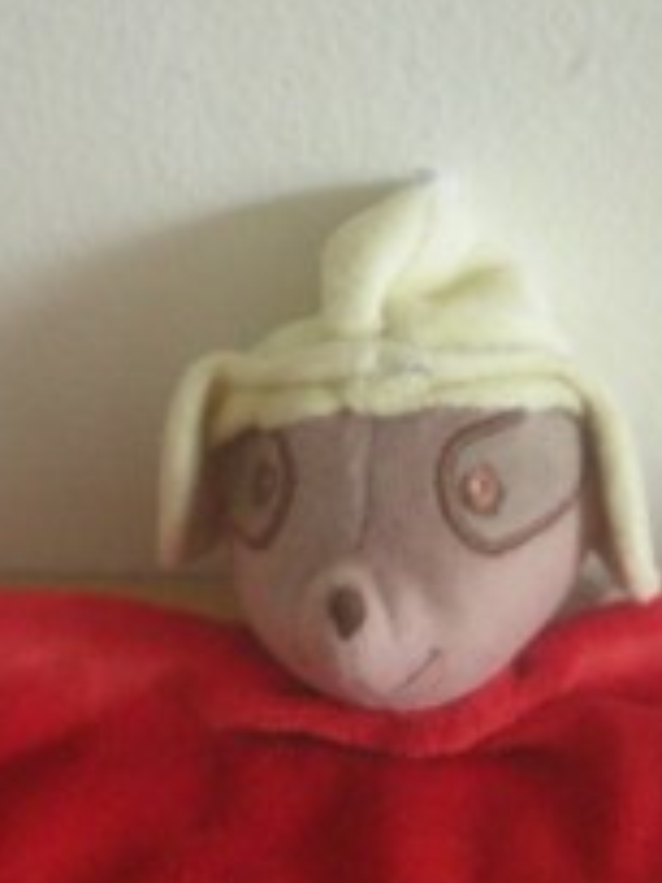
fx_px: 2473
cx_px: 385
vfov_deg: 20.2
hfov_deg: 15.2
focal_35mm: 97
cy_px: 532
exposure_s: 1/8
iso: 336
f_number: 3.1
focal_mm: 6.3
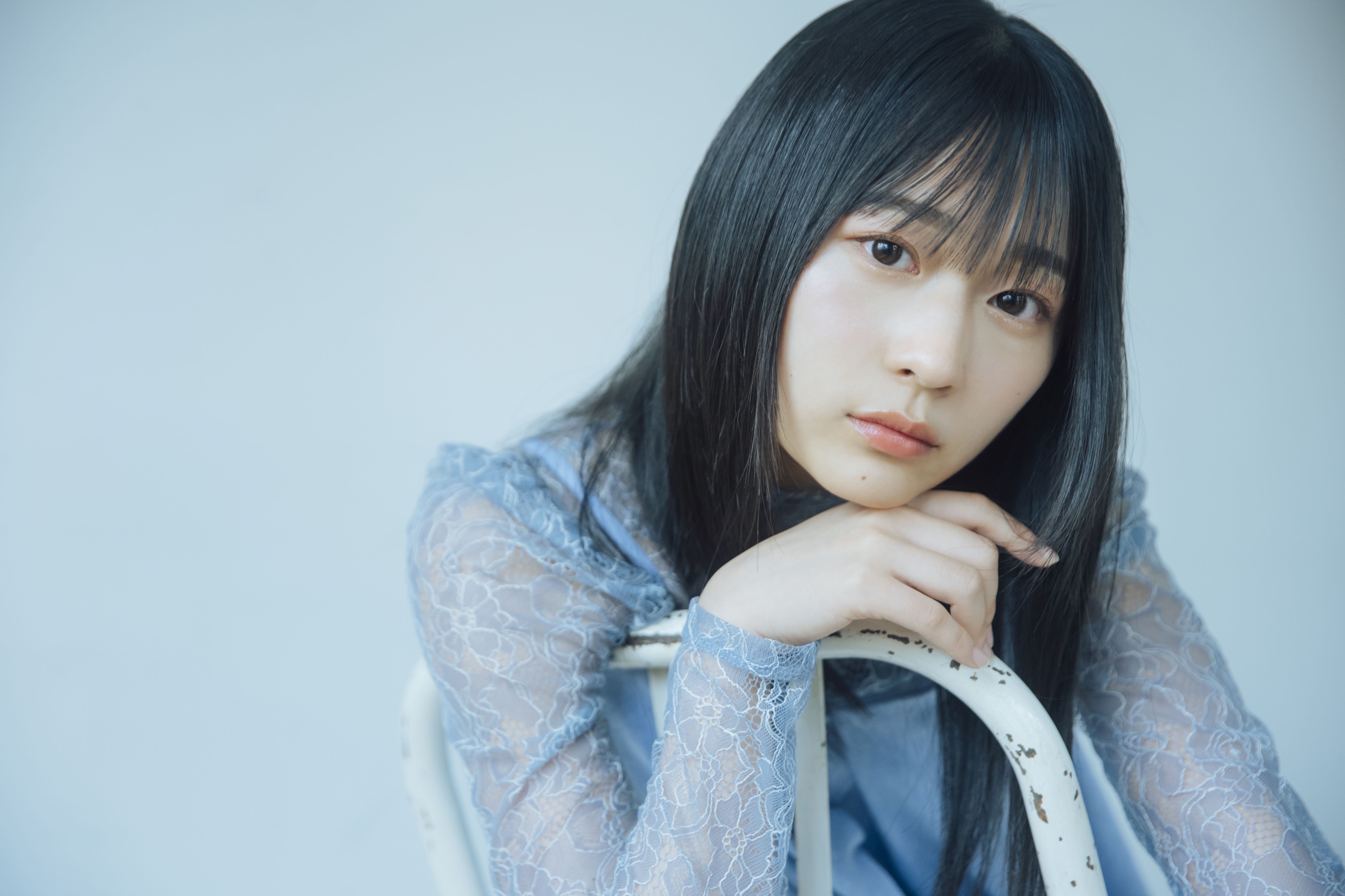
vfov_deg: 19.5
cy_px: 448
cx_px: 672
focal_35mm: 70
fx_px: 2615
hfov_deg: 28.8
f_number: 2.8
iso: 1600
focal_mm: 70
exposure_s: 1/160
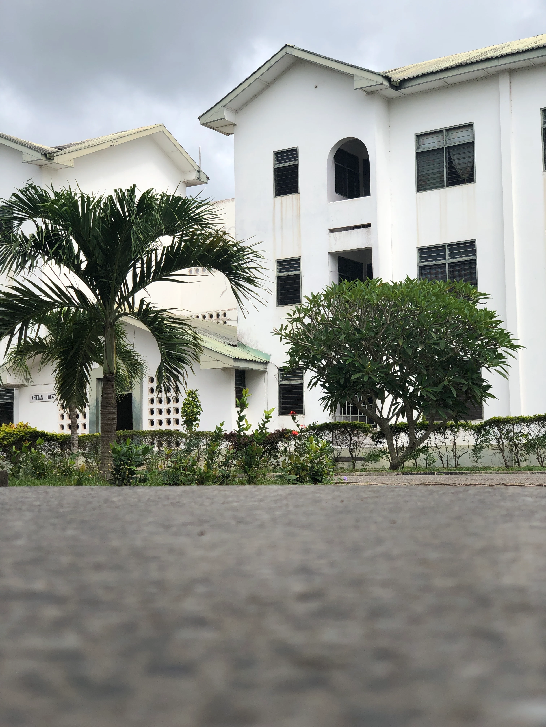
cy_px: 364
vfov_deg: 36.8
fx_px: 1094
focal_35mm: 52
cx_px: 273
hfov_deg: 28.0
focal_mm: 6
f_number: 2.4
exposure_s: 1/1021
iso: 16
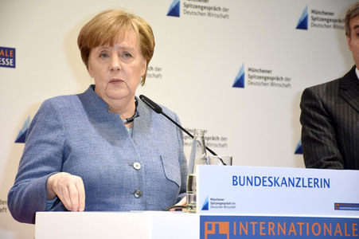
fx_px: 1569
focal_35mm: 158
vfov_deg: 8.7
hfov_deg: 13.0
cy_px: 120
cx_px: 180
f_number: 6.3
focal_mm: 105
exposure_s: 1/160
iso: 1000
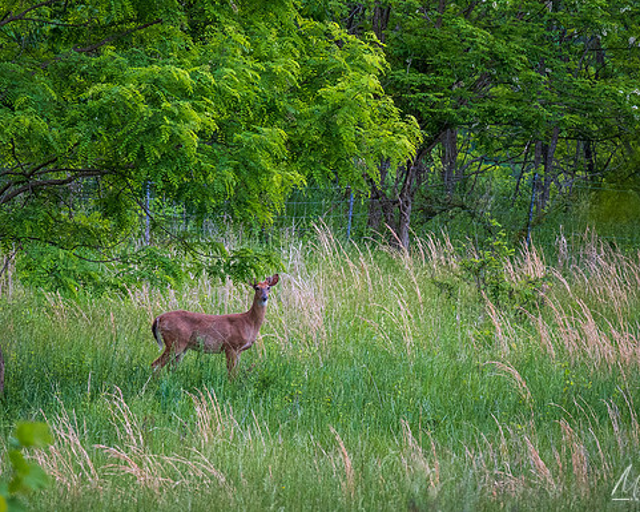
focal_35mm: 649
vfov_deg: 2.4
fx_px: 12296
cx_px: 284
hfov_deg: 3.0
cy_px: 152
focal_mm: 250
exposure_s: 1/100
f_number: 6.3
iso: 800
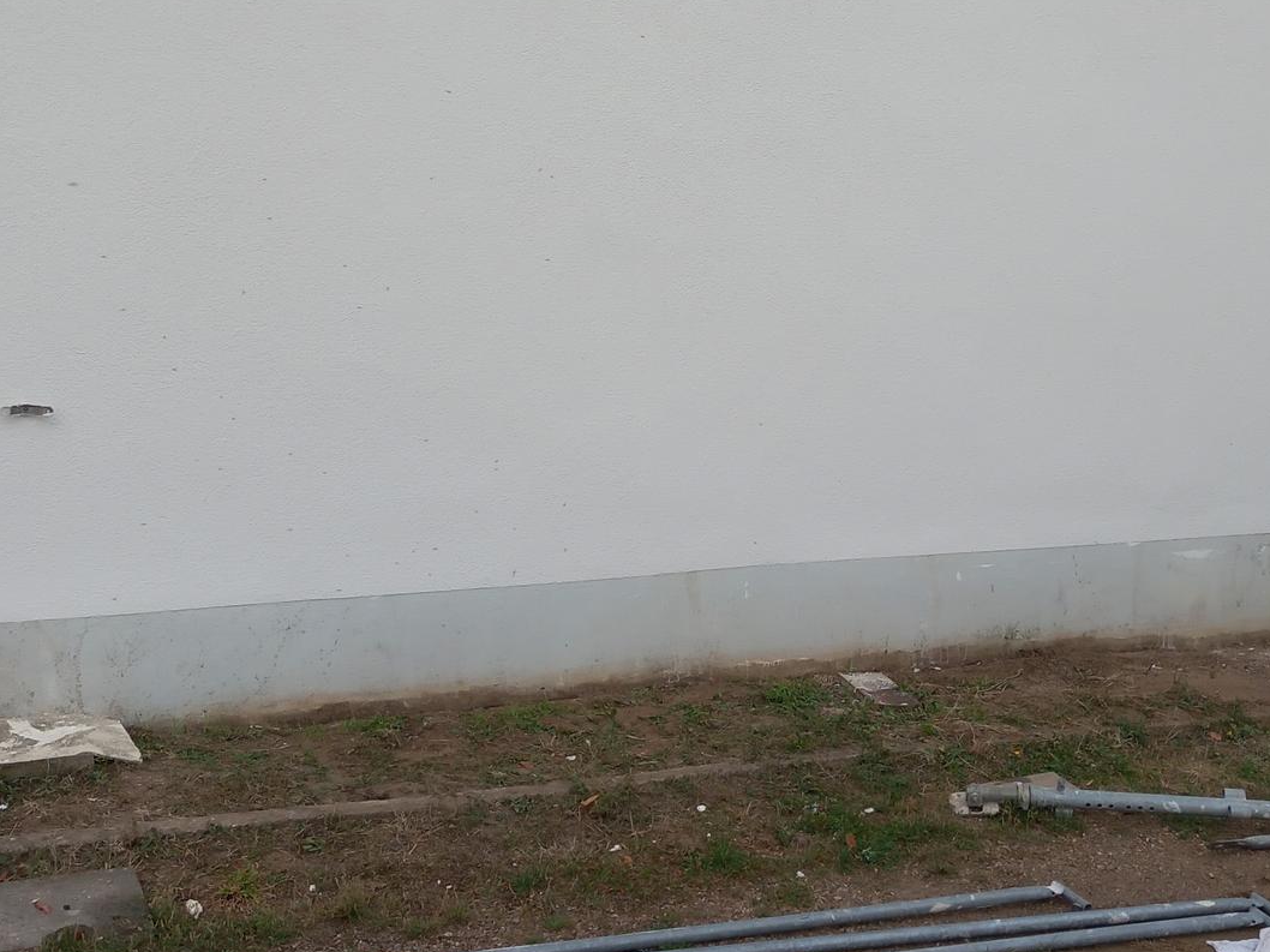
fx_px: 1797
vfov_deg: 28.5
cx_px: 785
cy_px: 101
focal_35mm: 49
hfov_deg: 38.7
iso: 20
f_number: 1.8
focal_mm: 4
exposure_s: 1/407
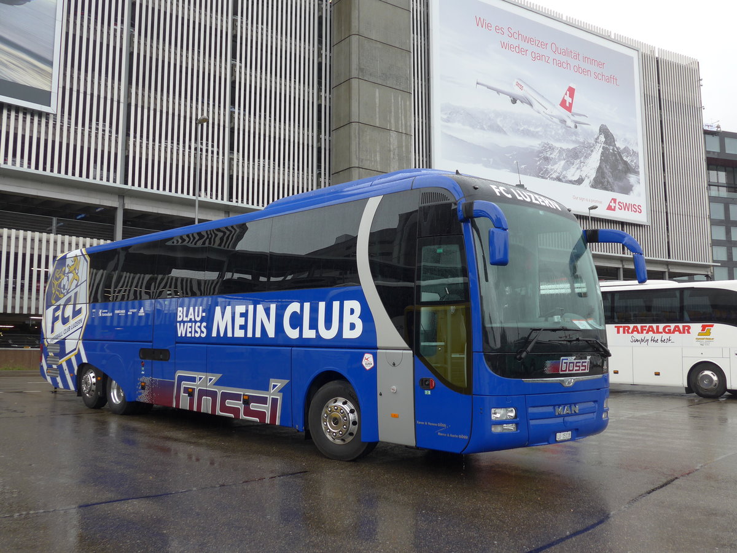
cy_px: 276
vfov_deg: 41.8
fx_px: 724
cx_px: 368
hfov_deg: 54.0
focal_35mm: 34
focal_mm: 7
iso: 80
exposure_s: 1/160
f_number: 2.8
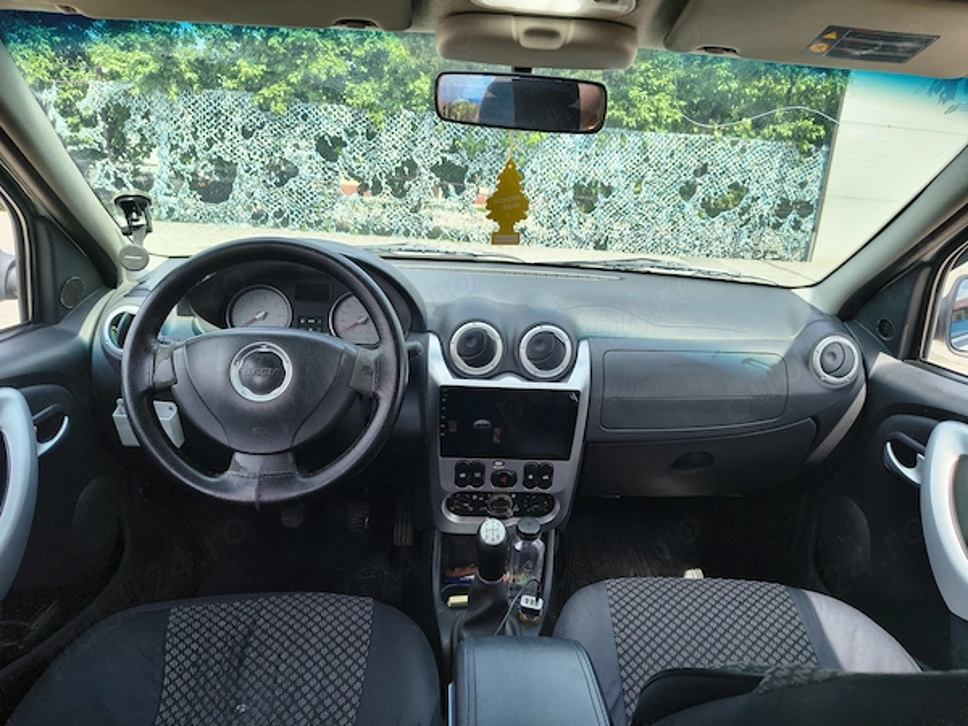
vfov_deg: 56.8
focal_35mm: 24
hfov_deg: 71.6
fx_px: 671
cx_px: 484
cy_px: 363
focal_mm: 5.56
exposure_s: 1/453
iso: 100
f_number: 1.8
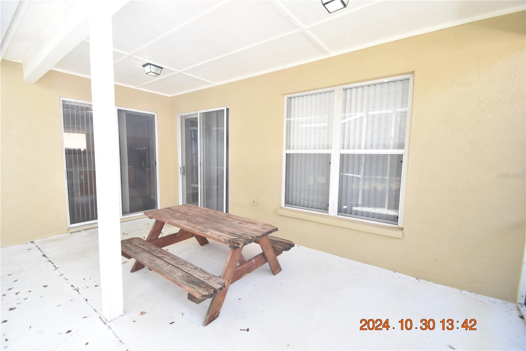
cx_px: 263
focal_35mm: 15
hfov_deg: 100.4
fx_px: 219
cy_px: 176
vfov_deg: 77.3
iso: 400
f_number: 5
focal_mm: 10
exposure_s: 1/100
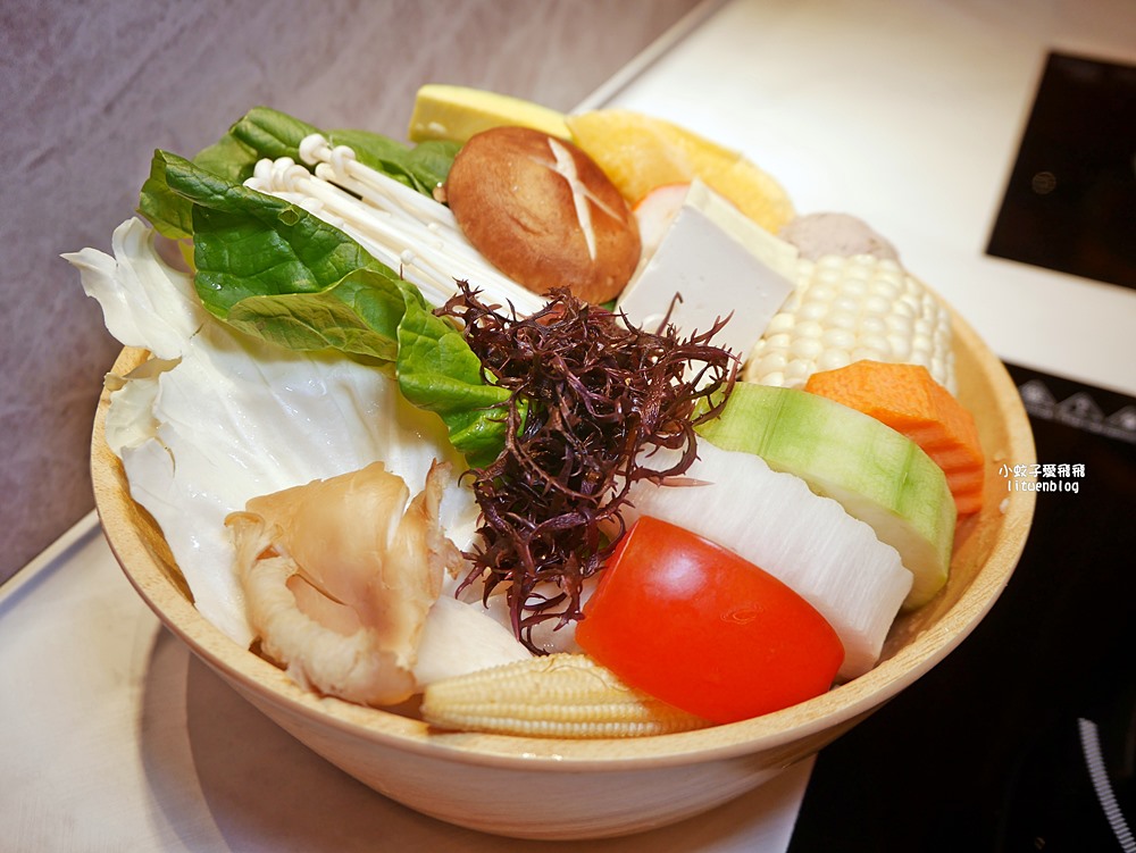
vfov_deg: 44.2
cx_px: 568
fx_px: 1051
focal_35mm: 32
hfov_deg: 56.8
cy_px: 426
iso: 200
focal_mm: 16
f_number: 4
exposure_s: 1/80
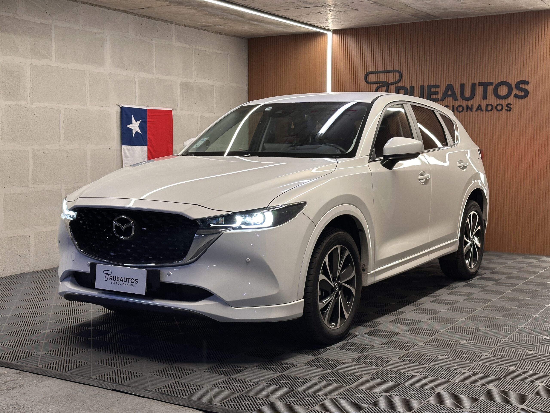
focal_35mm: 48
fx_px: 763
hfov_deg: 39.7
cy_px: 206
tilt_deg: -5.0
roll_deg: -0.6
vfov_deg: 30.3
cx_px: 275
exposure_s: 1/50
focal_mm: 6.86
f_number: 1.78
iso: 100
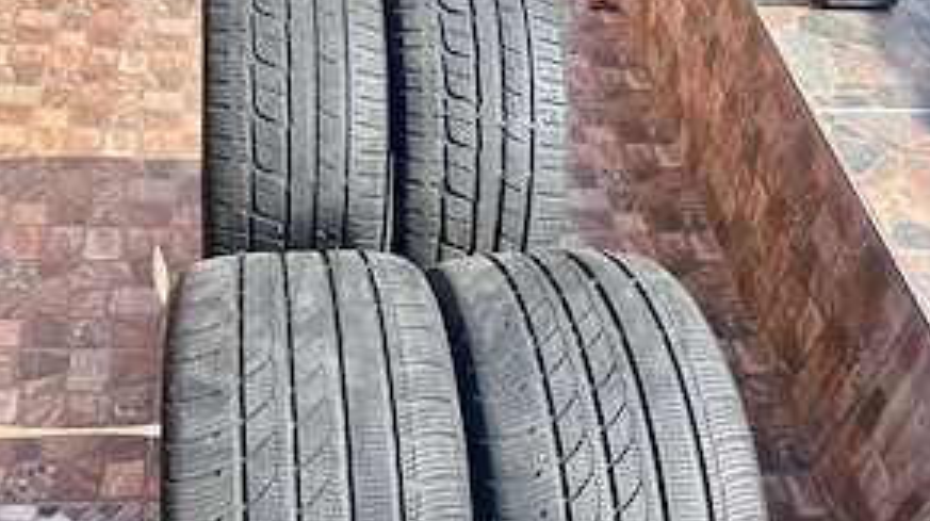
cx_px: 470
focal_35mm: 39
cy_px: 348
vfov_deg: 30.1
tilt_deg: -49.8
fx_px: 961
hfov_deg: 51.7
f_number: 1.5
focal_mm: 5.7
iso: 50
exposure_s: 1/1224
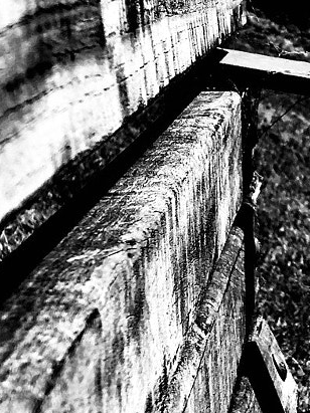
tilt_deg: -16.7
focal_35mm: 113
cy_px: 339
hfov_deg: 12.7
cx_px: 382
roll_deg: -22.4
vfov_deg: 17.3
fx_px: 1350
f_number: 2.2
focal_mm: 4.15
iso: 25
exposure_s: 1/2331
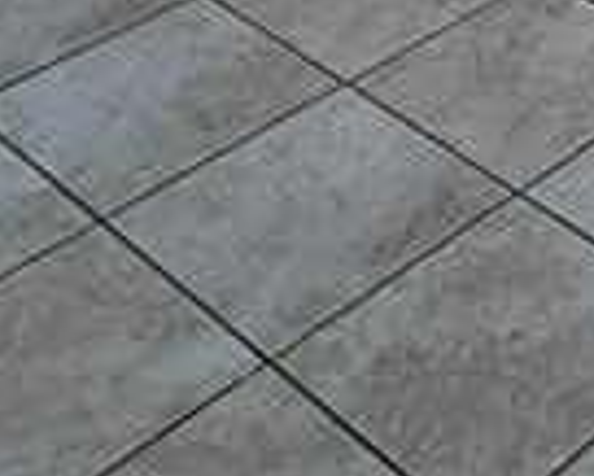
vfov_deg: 11.5
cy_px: -777
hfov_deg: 17.0
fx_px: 1812
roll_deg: -1.0
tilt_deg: -8.0
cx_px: 860
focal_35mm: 103
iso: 160
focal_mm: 2.22
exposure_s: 1/120
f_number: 2.2
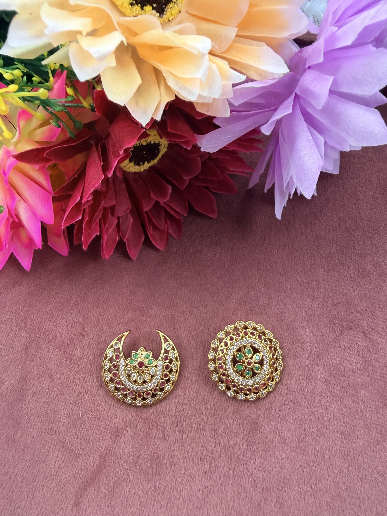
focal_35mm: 24
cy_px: 258
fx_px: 358
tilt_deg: -61.3
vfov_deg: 71.6
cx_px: 194
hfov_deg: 56.8
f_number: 2.2
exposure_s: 1/121
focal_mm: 2.22
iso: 250
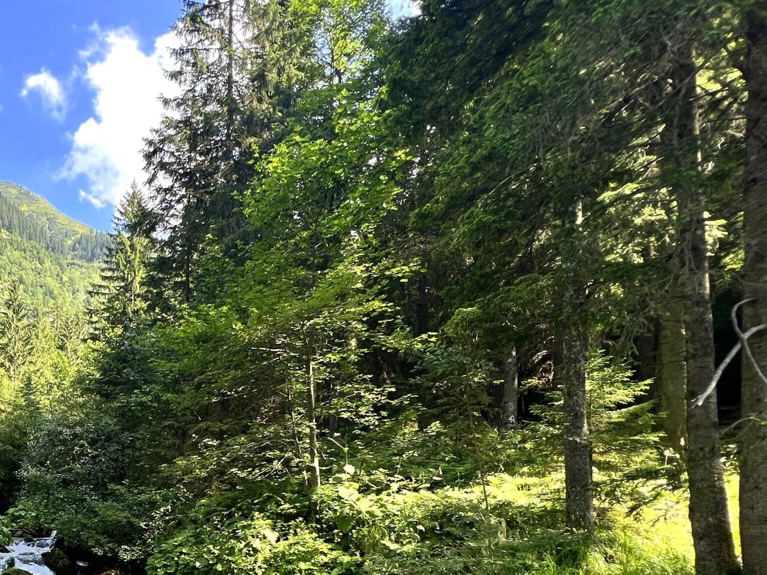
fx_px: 576
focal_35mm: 26
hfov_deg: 58.5
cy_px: 513
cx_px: 91
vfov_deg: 47.8
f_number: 1.8
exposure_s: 1/211
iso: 32
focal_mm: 1.57
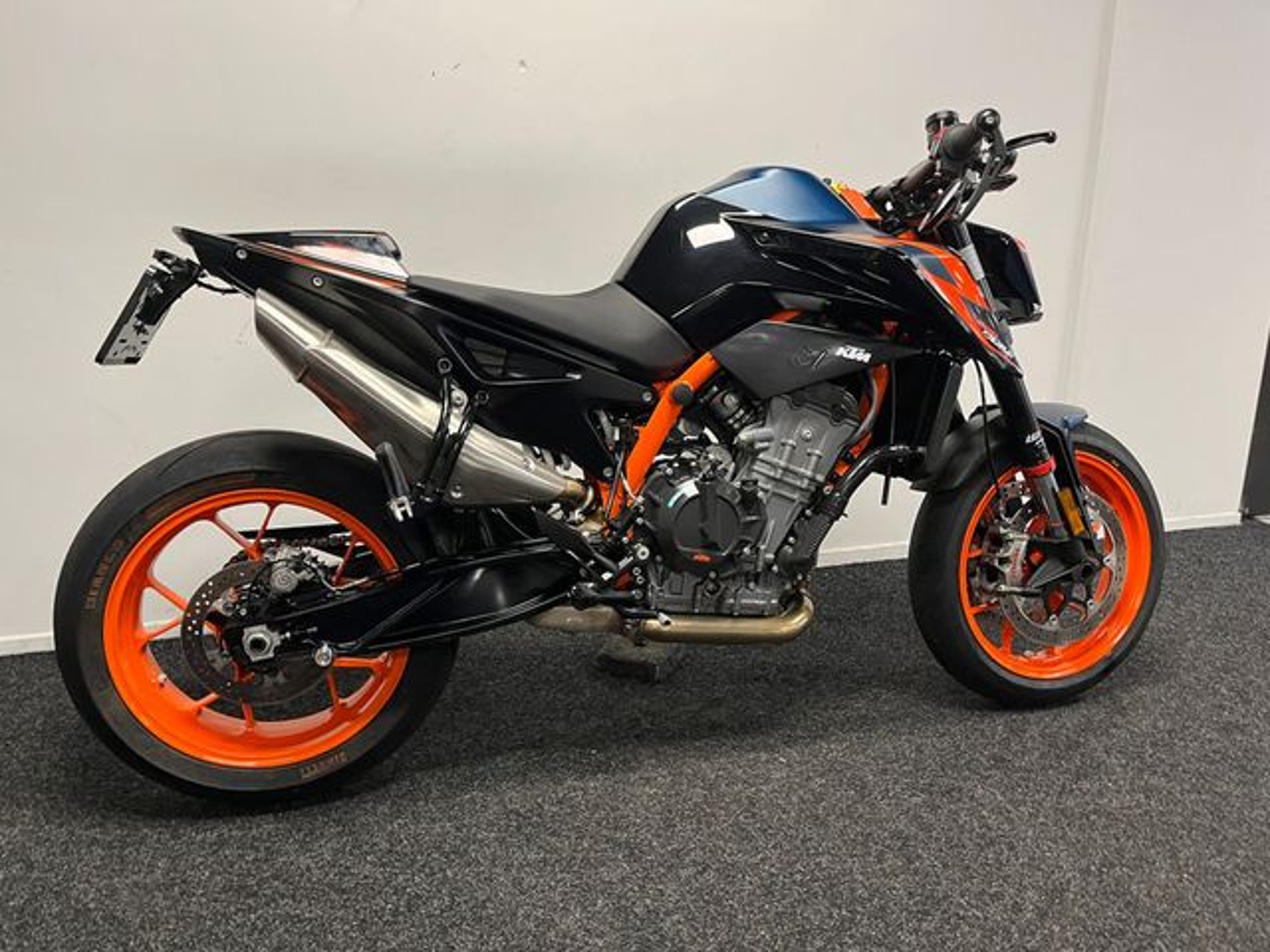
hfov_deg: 67.3
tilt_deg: -14.6
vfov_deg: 53.1
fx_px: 954
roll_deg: -0.7
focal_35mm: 26
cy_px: 476
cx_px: 635
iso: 125
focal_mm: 5.1
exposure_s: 1/50
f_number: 1.6
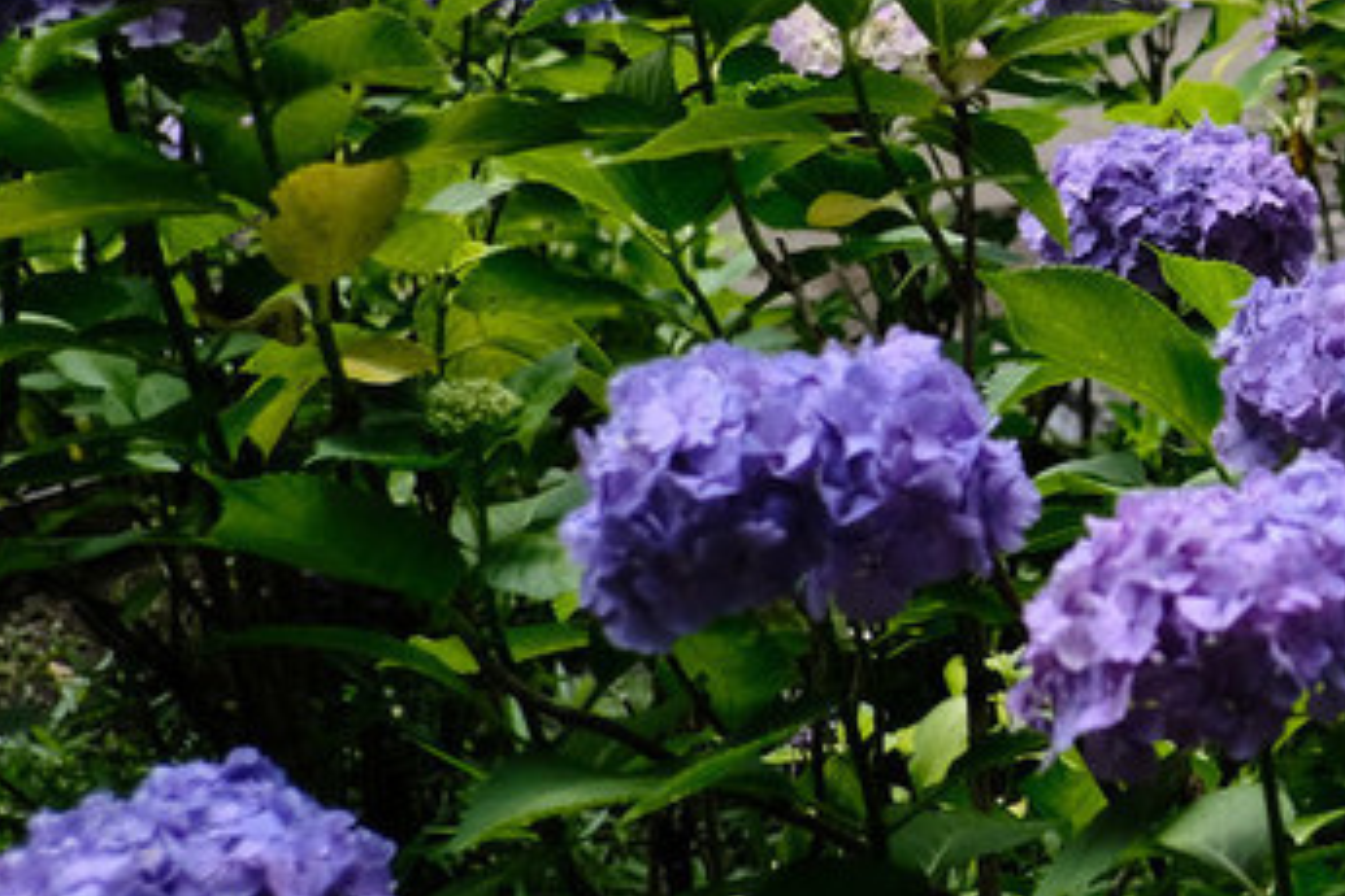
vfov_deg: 14.4
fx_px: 3512
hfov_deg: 19.4
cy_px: 70
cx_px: 1914
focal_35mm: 94
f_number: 2
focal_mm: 18
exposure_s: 1/4700
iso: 640
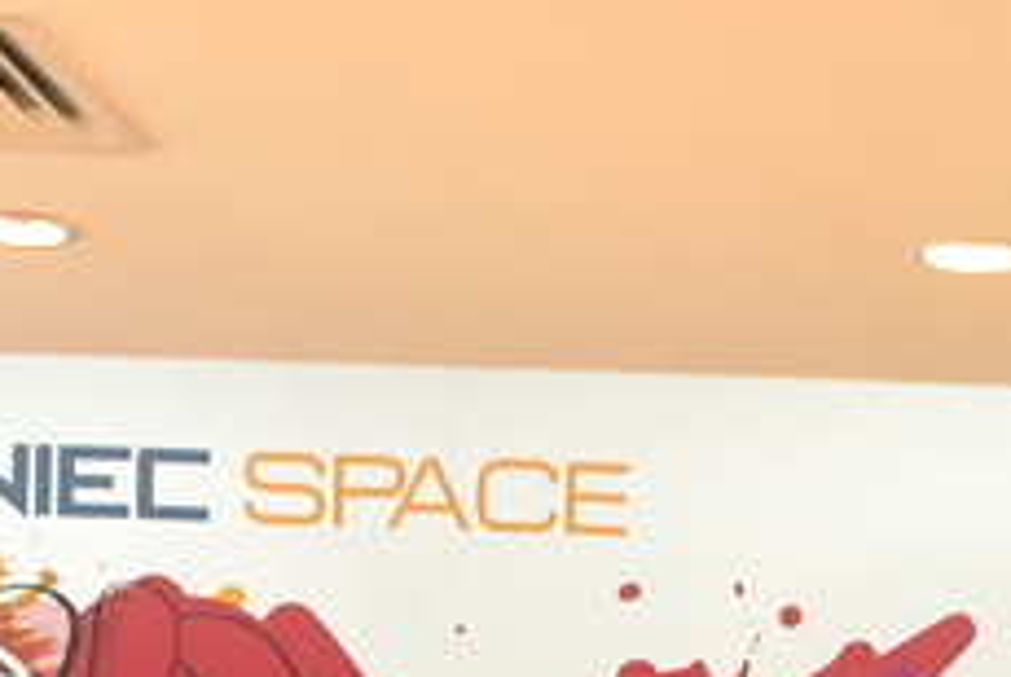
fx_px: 3374
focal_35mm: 120
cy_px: 1356
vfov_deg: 10.5
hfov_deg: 16.7
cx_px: 971
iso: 2000
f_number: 7.1
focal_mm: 18
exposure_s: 1/100
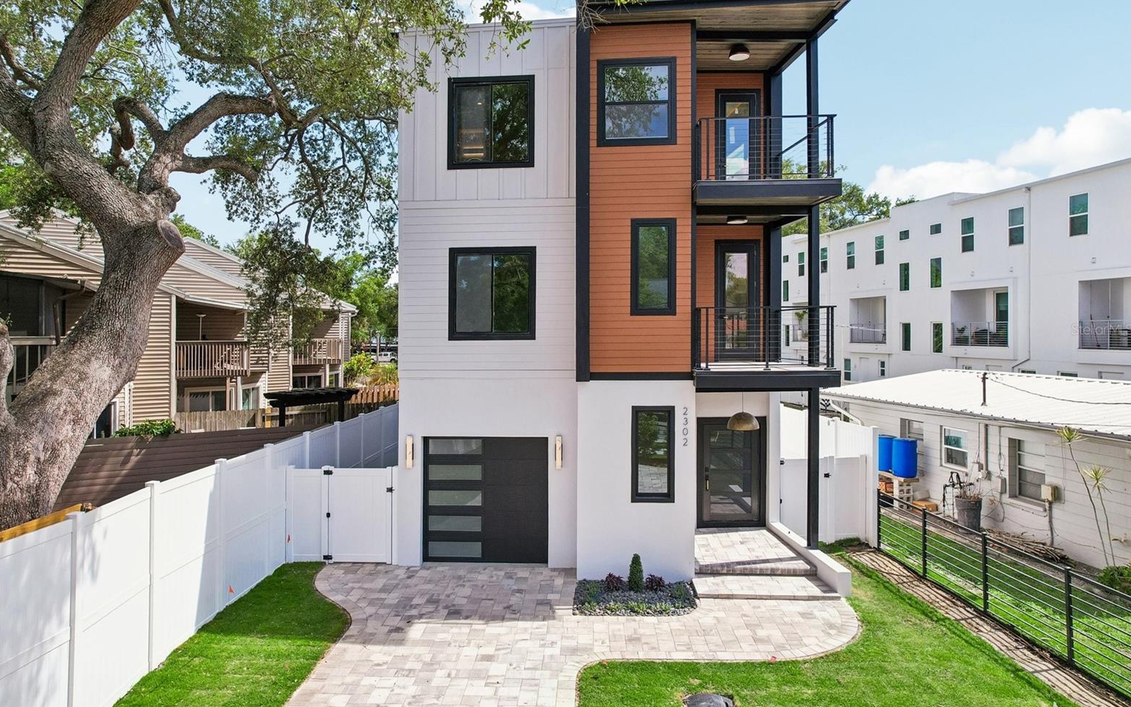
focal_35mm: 23
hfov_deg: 77.1
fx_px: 709
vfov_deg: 53.0
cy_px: 329
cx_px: 556
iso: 100
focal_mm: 8.4
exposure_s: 1/1000
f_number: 2.8
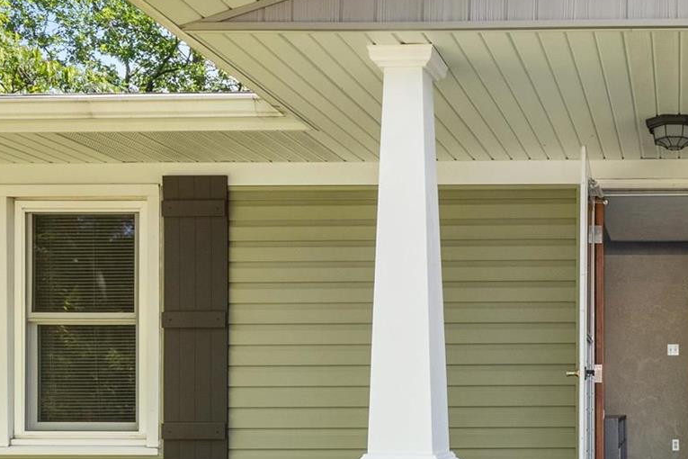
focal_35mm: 46
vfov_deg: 28.3
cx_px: 654
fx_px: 879
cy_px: 396
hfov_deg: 38.9
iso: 400
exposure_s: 1/40
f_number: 10
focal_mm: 11
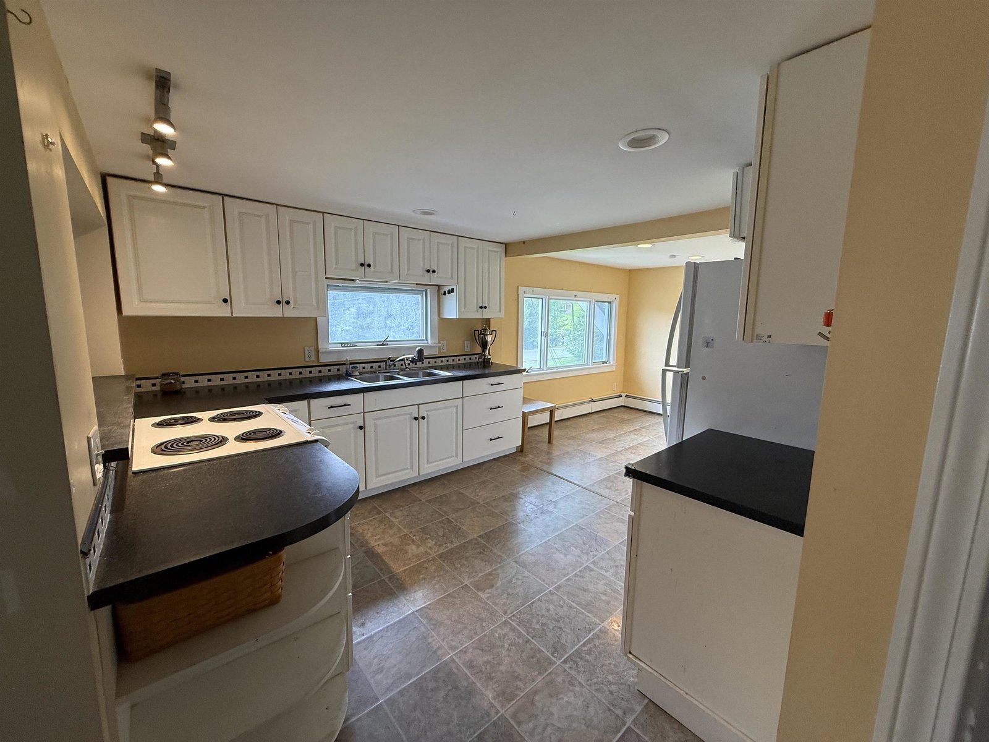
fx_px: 400
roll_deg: -1.0
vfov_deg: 85.7
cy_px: 371
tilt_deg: -6.5
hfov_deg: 102.1
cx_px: 494
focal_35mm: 14
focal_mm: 2.22
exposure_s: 1/120
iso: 125
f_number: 2.2
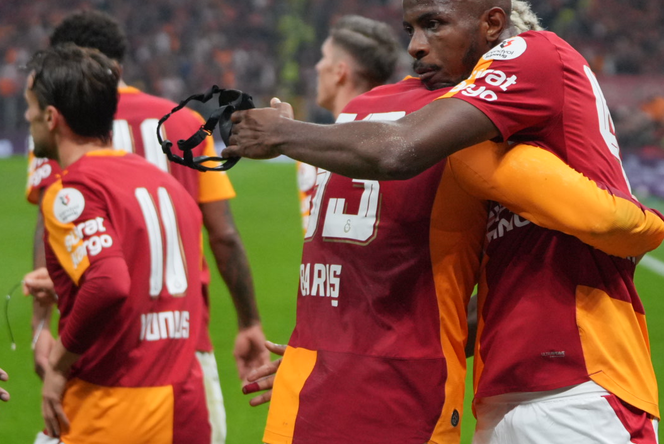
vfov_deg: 8.5
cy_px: 180
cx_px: 454
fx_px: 2971
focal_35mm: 161
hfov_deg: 12.7
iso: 2500
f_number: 2.8
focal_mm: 70
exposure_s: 1/2500
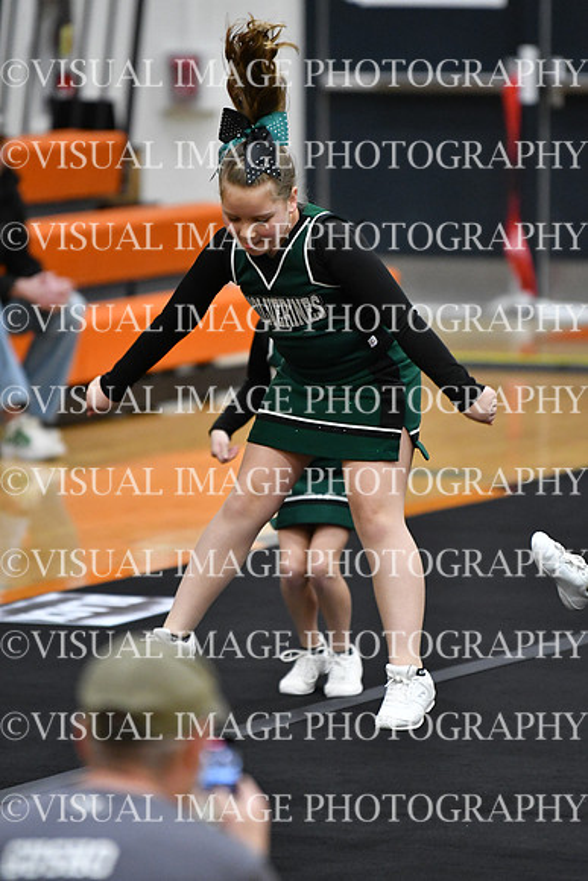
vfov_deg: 6.9
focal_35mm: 300
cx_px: 294
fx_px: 7345
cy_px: 440
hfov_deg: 4.6
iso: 5000
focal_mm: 200
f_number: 2.8
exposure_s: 1/800
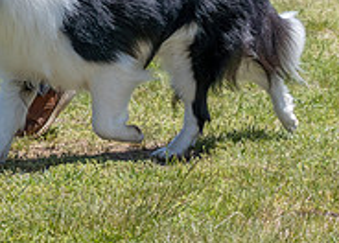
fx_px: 2430
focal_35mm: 252
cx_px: 17
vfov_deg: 5.7
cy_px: -100
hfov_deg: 7.9
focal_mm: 70
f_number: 6.3
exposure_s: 1/2500
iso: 800
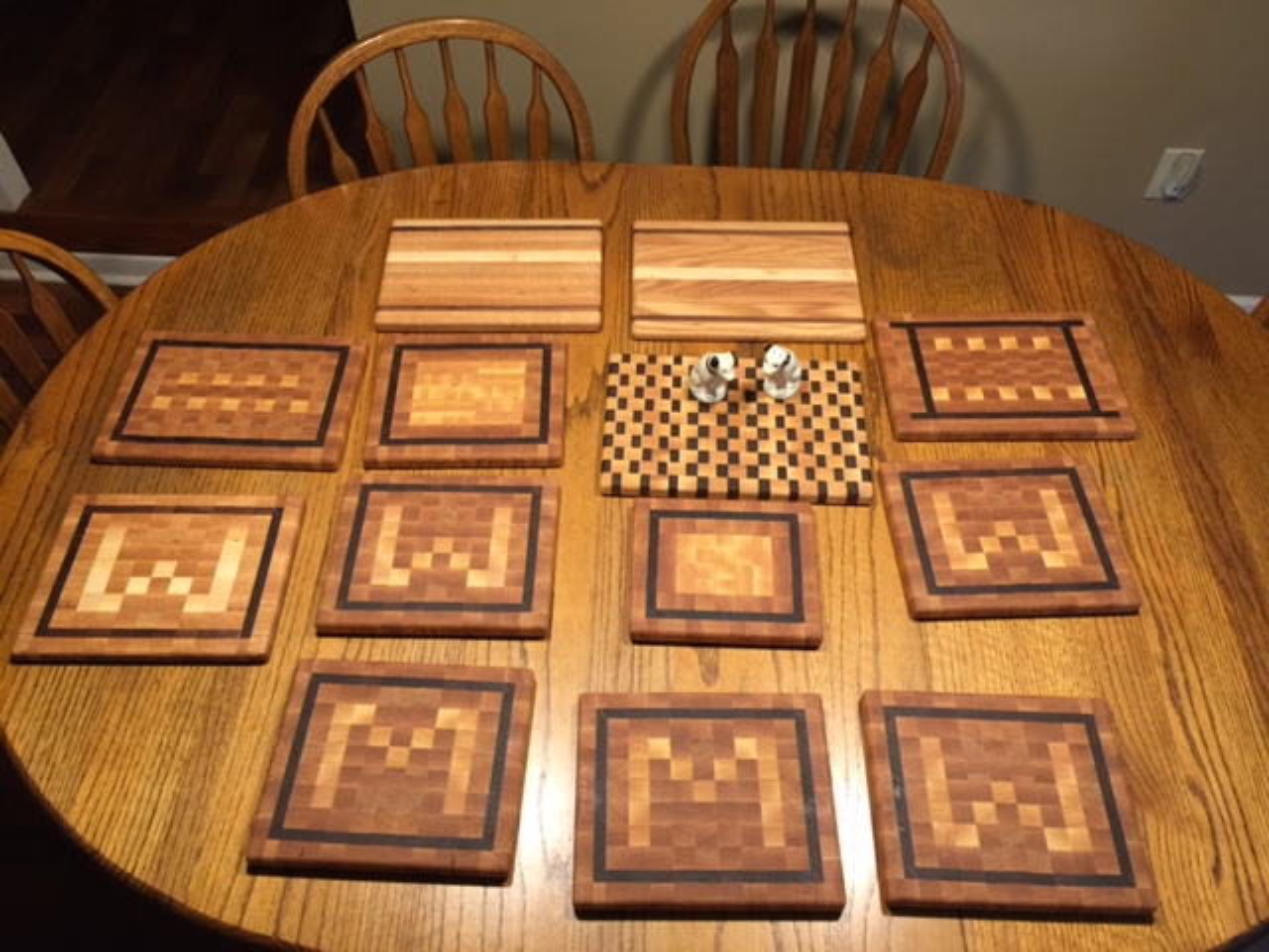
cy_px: 476
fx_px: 1063
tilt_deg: -51.9
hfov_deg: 61.7
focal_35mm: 29
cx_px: 634
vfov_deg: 48.2
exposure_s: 1/15
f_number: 2.2
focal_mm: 4.15
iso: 40
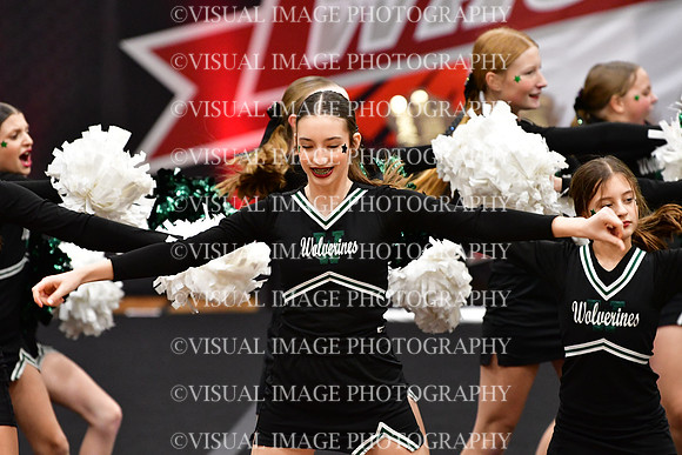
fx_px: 5684
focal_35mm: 300
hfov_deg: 6.9
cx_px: 341
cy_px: 228
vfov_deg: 4.6
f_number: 3.5
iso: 5000
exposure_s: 1/500
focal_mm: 200
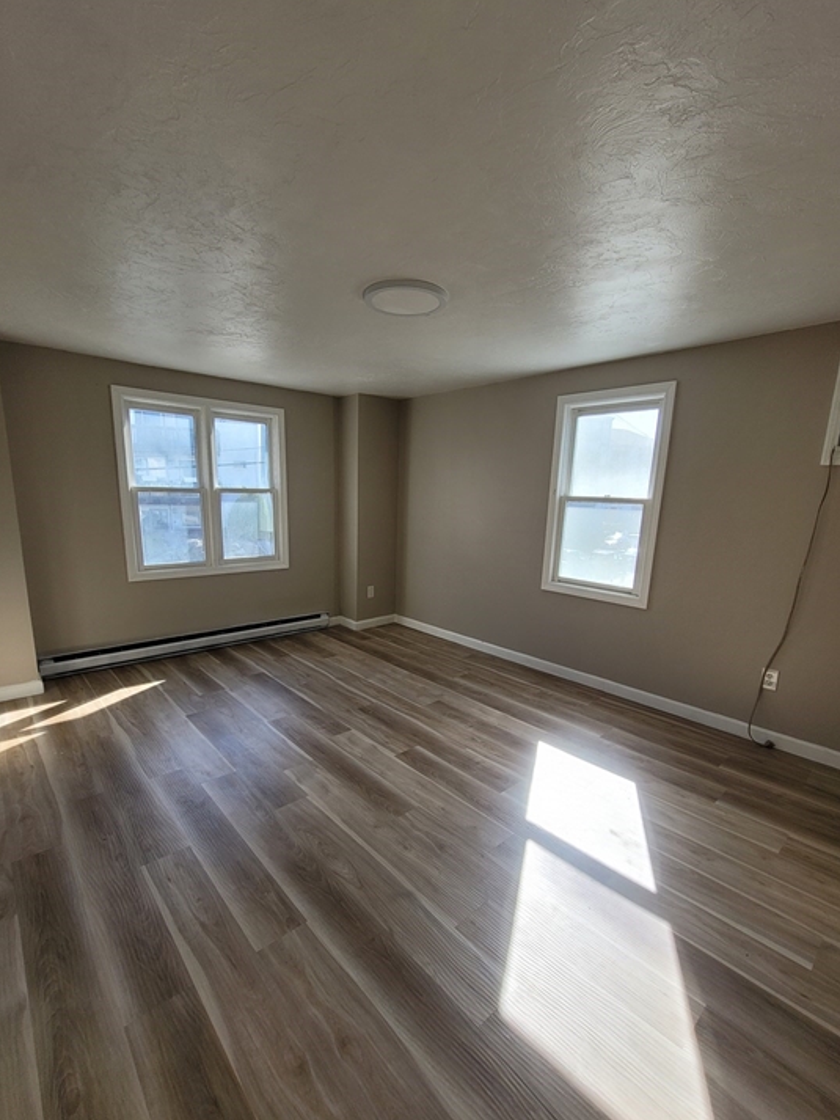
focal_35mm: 14
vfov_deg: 101.9
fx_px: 453
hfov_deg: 85.7
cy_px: 595
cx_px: 413
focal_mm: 2.2
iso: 64
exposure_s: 1/189
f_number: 2.2
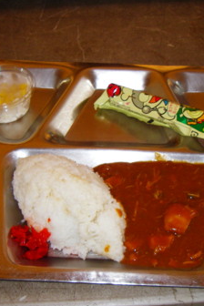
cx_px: 133
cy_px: 153
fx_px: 450
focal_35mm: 53
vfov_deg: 37.5
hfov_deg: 25.4
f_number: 3.3
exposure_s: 1/40
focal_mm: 6.3
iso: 160
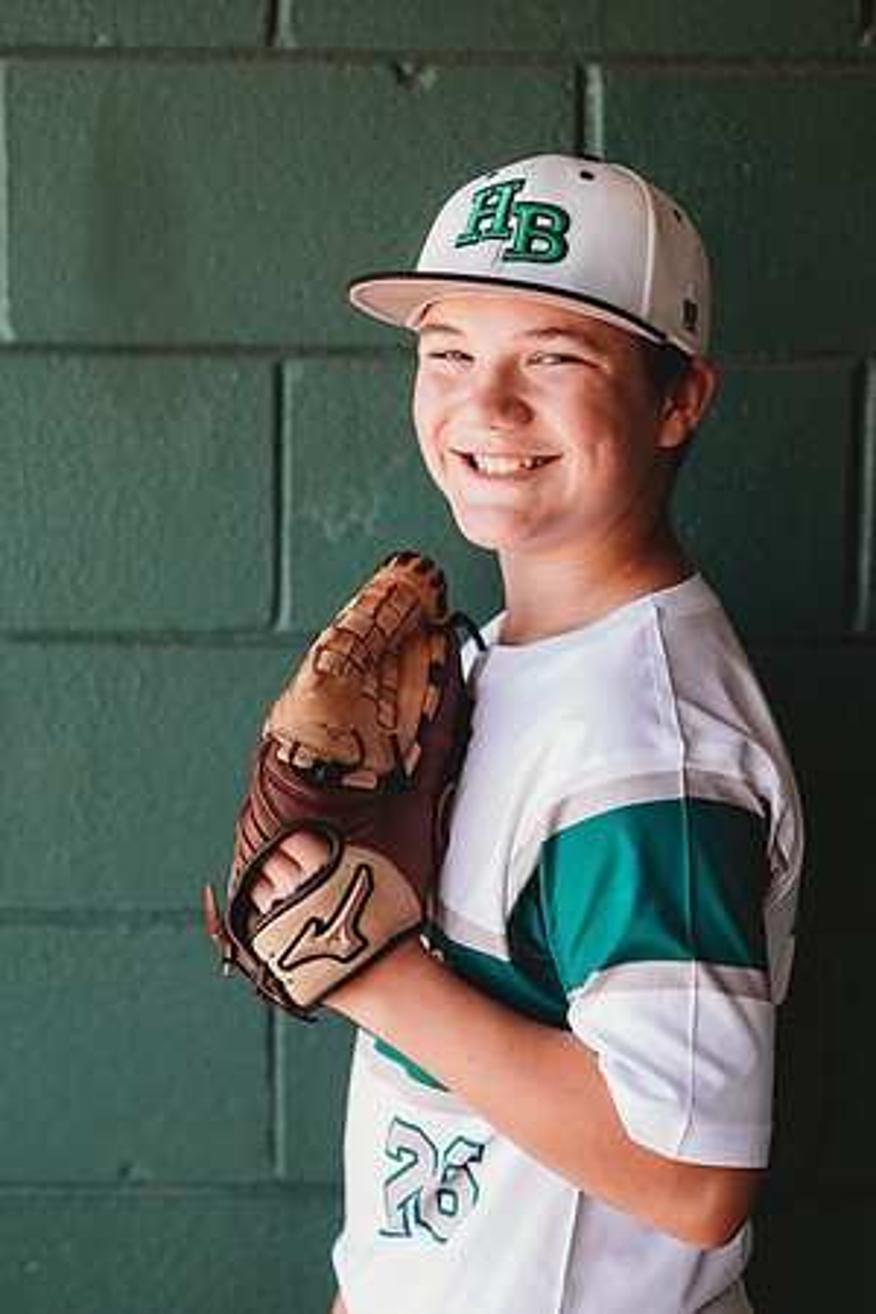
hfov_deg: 16.1
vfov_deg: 23.9
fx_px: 3102
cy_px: 657
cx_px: 438
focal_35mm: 85
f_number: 2.5
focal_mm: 85
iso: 160
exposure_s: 1/200
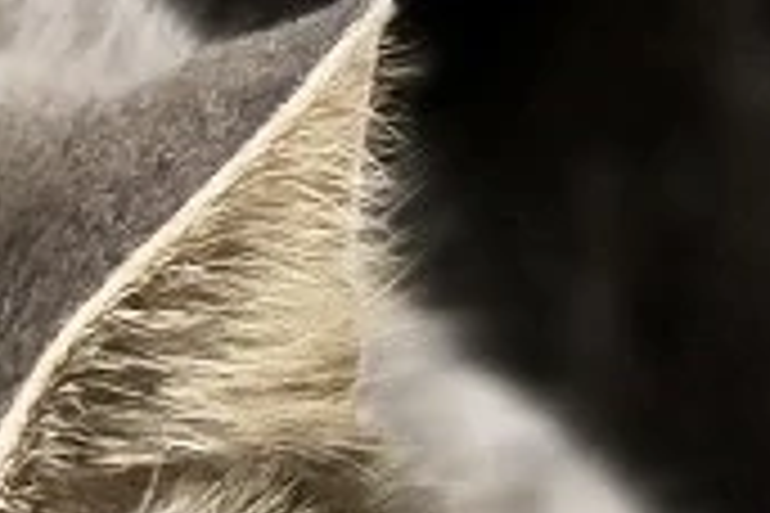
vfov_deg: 2.5
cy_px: -29
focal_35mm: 560
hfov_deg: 3.7
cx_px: 770
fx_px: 11977
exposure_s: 1/33.4
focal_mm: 7.9
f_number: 2.4
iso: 640
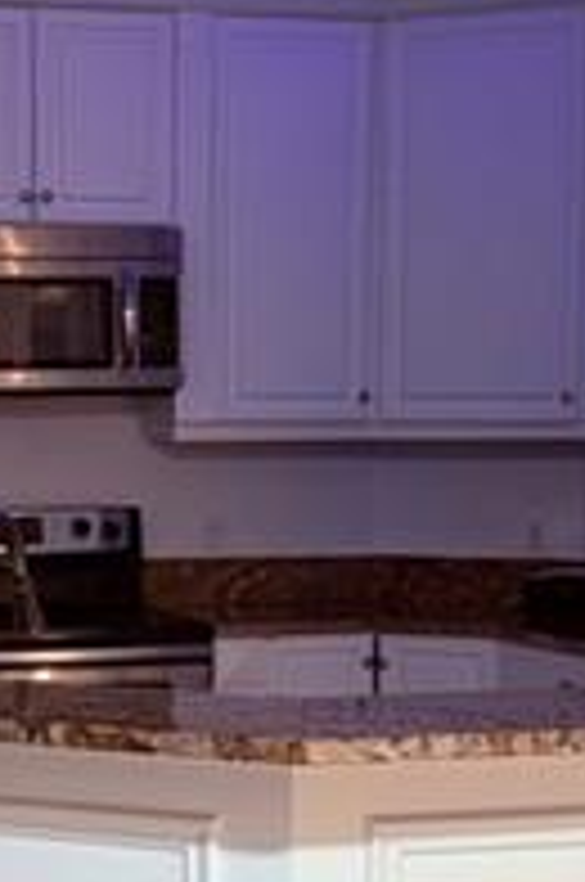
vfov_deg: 20.8
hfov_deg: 13.8
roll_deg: +0.7
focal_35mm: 98
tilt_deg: -4.4
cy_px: 598
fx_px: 2397
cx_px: 122
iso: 640
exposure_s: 1/40
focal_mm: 6.76
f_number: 1.78
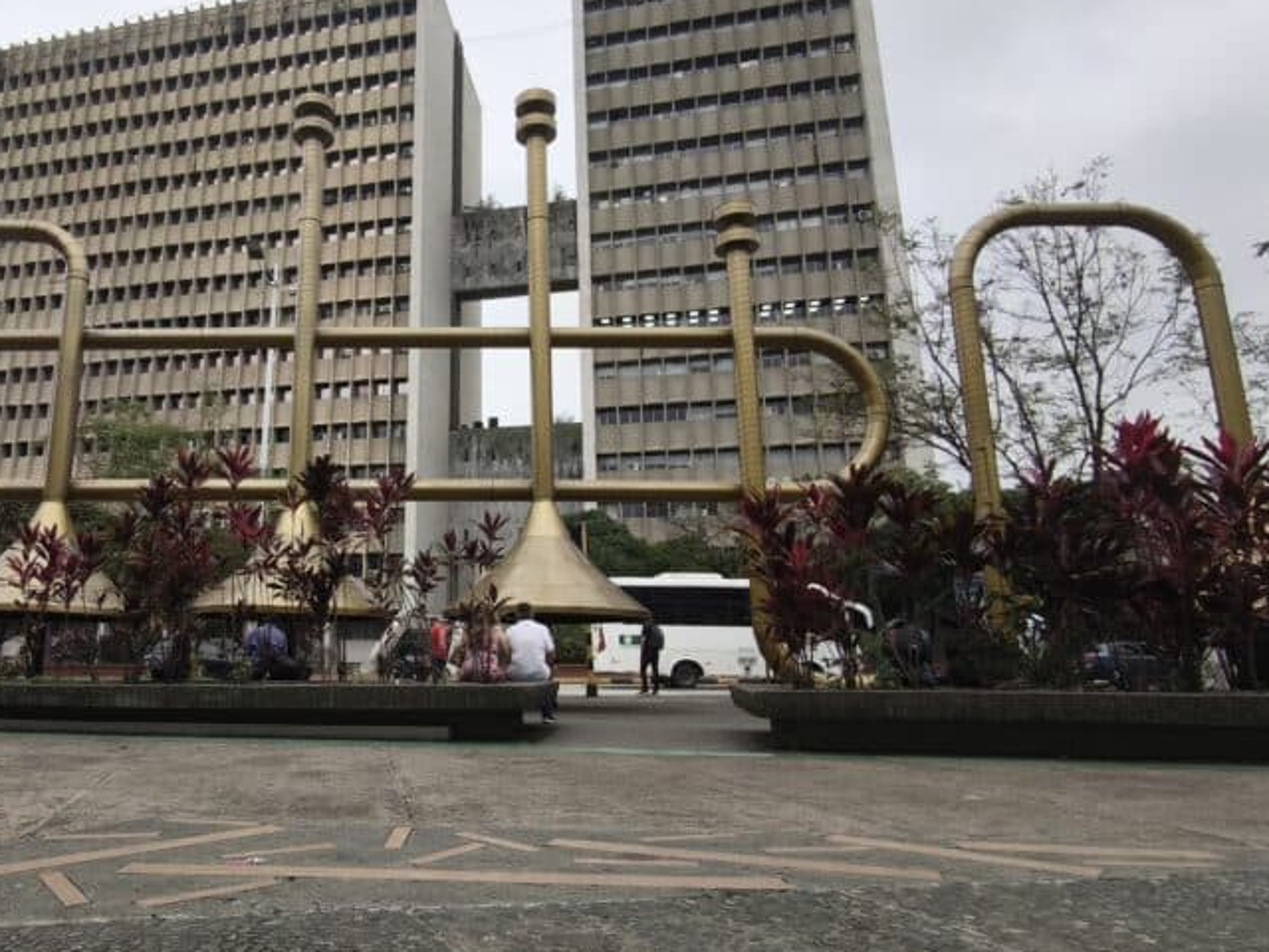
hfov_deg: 69.7
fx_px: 880
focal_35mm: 24
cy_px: 470
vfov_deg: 56.8
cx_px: 432
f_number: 2.2
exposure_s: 1/215
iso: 50
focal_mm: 1.91
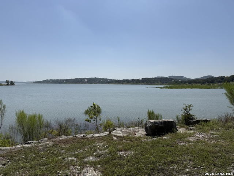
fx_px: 162
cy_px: 88
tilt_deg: -1.3
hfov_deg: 71.6
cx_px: 117
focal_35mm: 24
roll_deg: -1.3
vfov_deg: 56.8
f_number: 1.78
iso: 80
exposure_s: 1/11905
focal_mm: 6.76
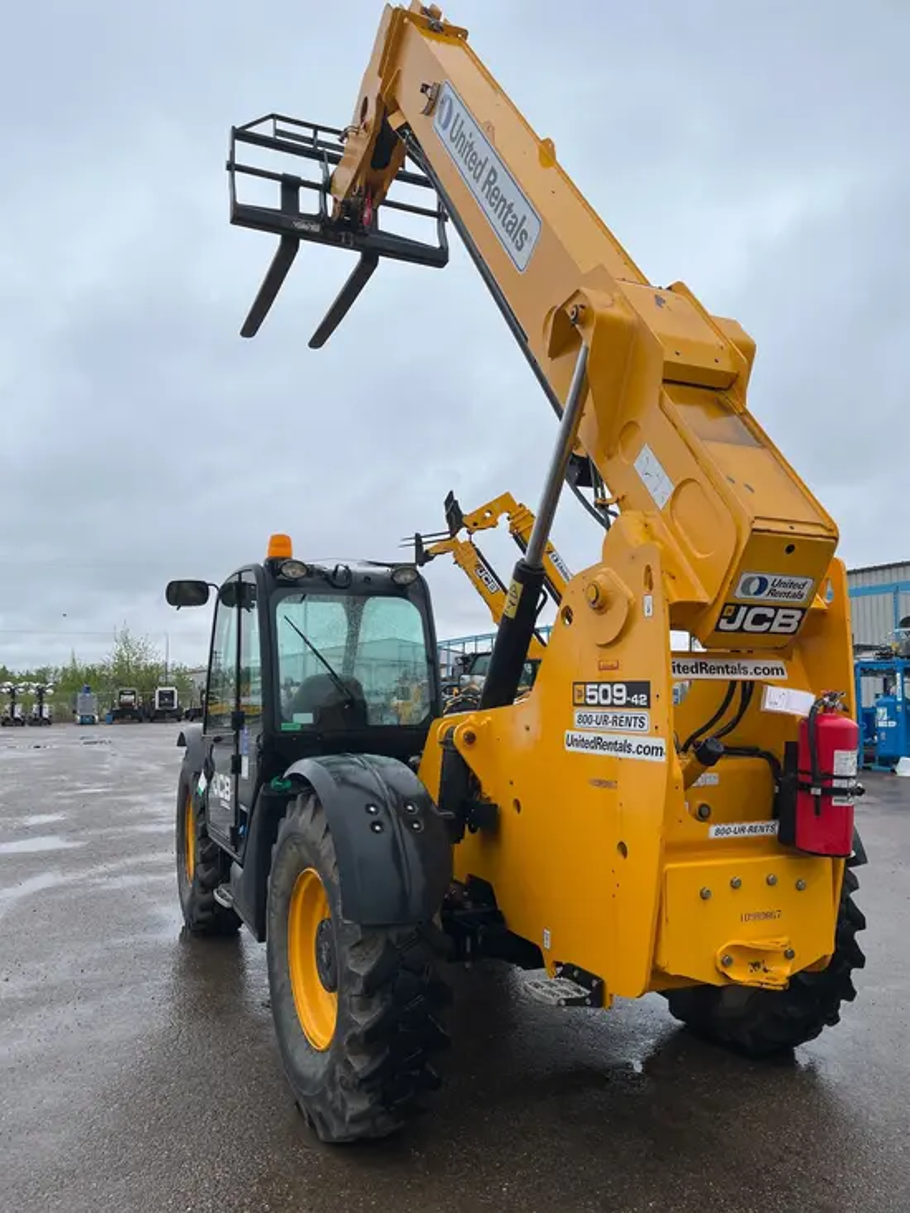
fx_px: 911
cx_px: 455
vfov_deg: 67.3
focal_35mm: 26
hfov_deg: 53.1
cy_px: 606
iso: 50
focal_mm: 5.1
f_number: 1.6
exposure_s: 1/1117
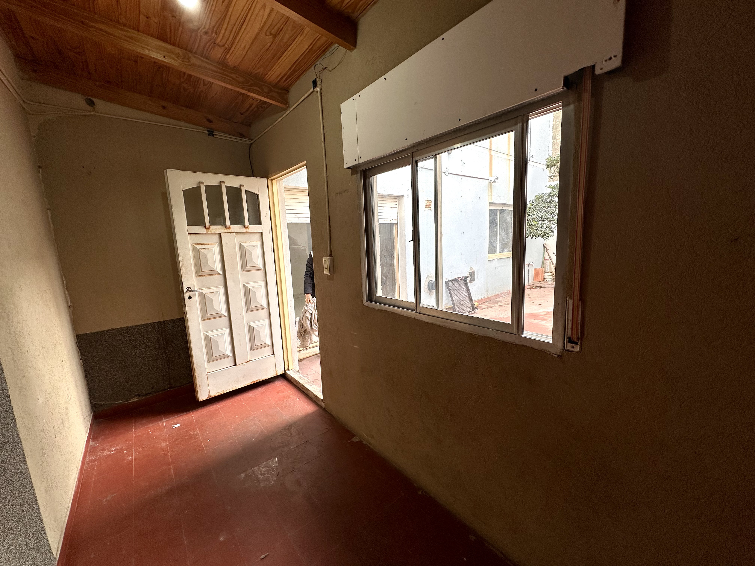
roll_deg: +1.9
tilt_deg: -8.1
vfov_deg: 85.7
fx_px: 305
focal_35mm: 14
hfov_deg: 102.1
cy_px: 283
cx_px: 378
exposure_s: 1/99
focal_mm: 2.22
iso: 40
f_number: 2.2
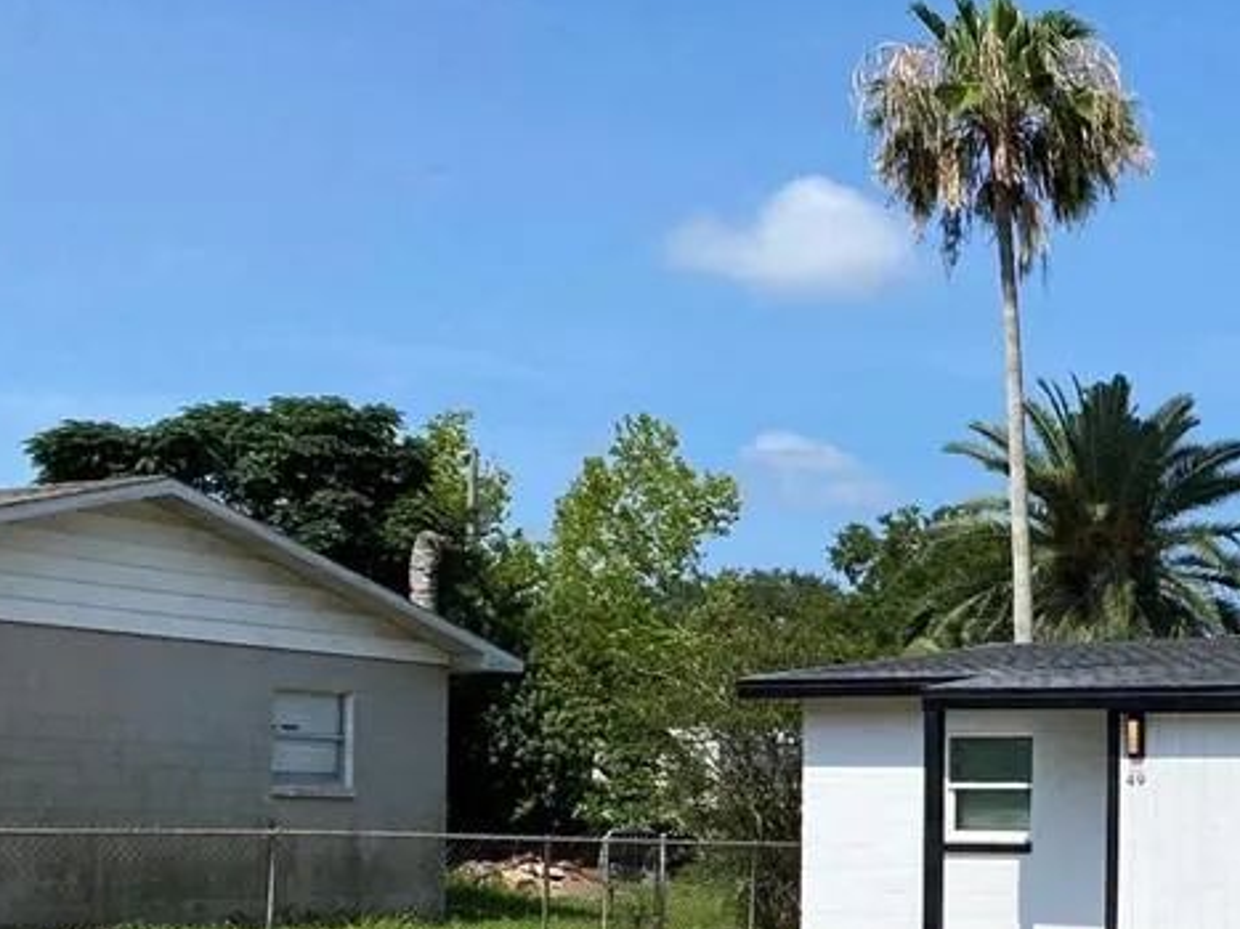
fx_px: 2041
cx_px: 1330
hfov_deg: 30.6
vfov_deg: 24.9
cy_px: 839
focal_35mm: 57
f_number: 1.8
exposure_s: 1/3846
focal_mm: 4.25
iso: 32
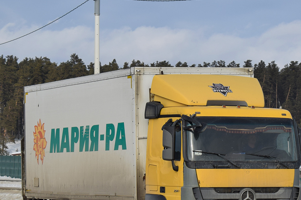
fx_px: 1261
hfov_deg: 13.6
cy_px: 114
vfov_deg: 9.1
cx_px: 200
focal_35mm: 151
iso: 100
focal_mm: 55
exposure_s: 1/800
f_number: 6.3
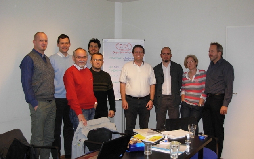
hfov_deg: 48.2
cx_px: 127
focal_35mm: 41
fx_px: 284
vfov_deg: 31.2
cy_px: 79
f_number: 2.9
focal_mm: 6.3
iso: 188
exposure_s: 1/53.8
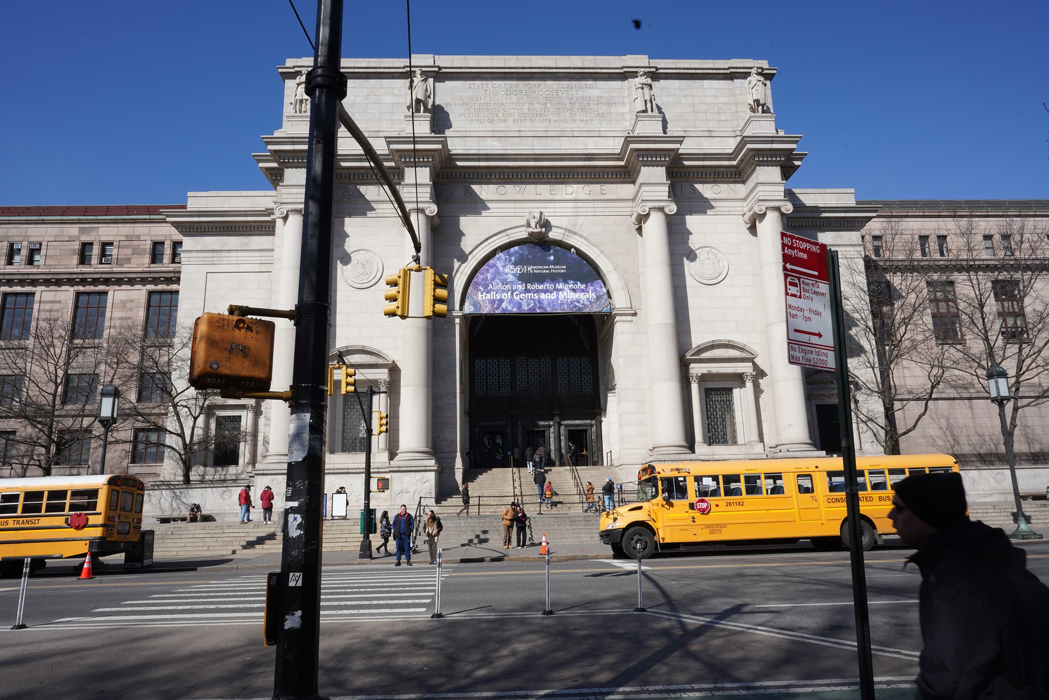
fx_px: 670
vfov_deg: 55.1
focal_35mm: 23
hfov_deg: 76.1
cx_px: 524
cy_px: 350
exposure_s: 1/100
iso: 200
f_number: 20
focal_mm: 23
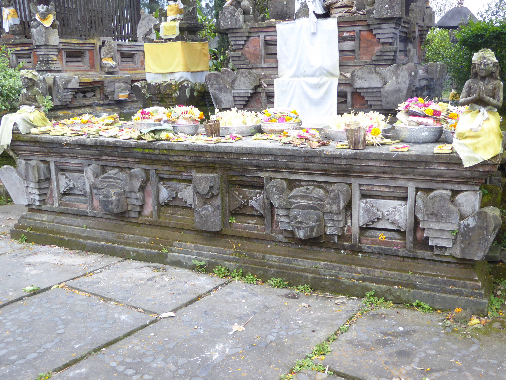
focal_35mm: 39
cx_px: 253
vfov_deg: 36.8
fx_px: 570
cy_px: 190
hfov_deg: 47.9
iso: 160
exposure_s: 1/60
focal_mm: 6.7
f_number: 3.7
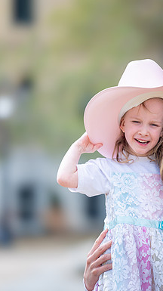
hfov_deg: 5.1
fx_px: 1825
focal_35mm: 237
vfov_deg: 9.1
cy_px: 146
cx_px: 200
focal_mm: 150
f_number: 2
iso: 100
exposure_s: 1/2500
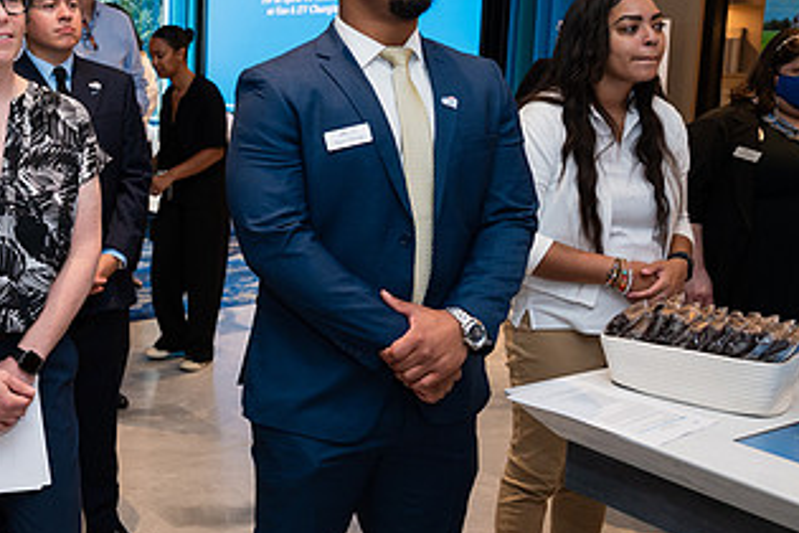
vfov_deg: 29.7
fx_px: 999
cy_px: 185
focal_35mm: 45
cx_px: 84
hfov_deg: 40.4
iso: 400
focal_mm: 24
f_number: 3.2
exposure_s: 1/160
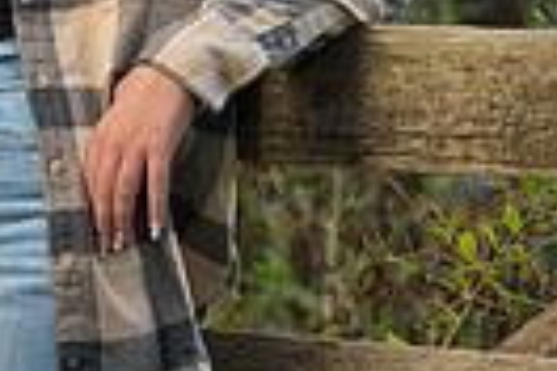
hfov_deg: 4.6
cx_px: -195
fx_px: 6869
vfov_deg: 3.1
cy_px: -134
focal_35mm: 444
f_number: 4.5
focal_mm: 82
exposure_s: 1/250
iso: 250
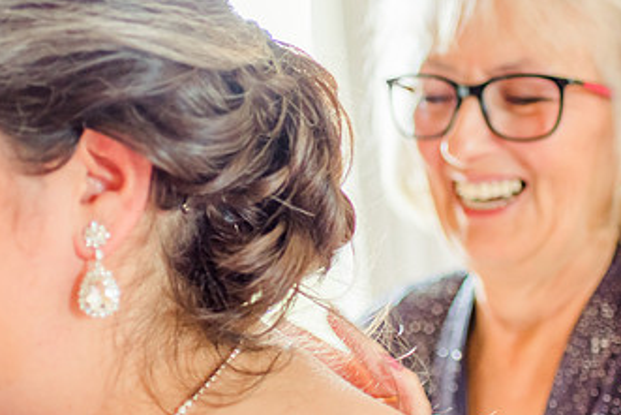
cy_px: 228
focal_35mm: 92
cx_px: 285
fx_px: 1588
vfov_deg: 14.9
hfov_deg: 22.1
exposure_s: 1/100
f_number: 2
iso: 800
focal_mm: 35
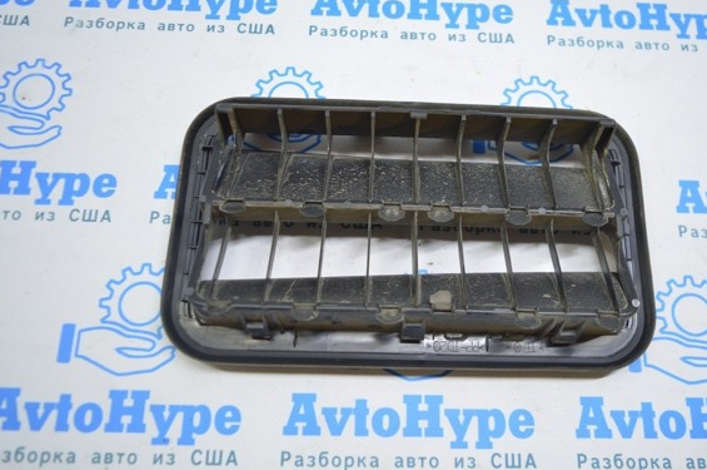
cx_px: 392
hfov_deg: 55.7
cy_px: 219
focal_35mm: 34
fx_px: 667
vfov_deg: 38.8
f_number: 3.5
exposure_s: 1/50
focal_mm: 20
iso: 400
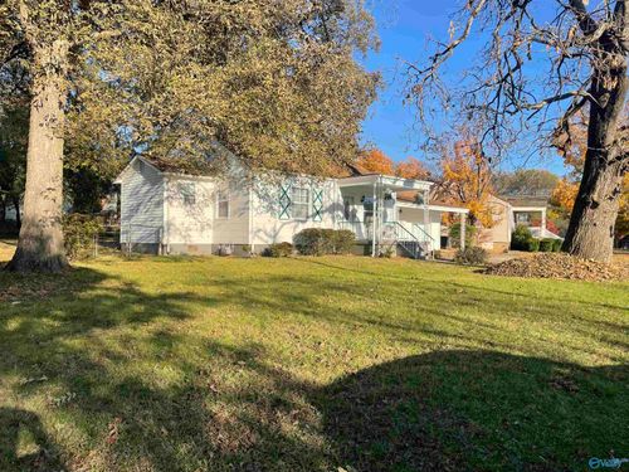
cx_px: 314
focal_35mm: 26
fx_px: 472
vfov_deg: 53.1
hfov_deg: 67.3
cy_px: 236
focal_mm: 4.2
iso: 32
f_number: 1.6
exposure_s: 1/1855
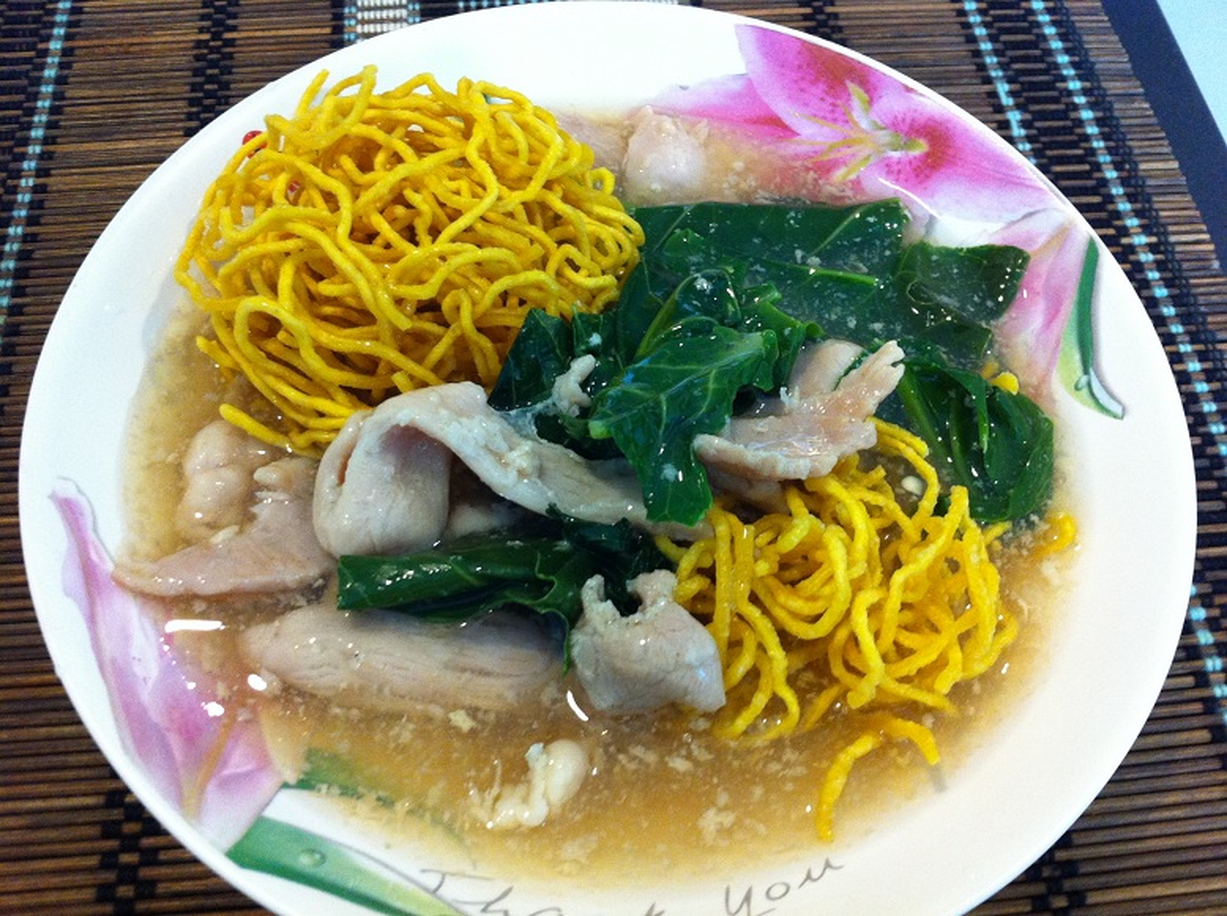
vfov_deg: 40.6
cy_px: 458
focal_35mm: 35
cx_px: 614
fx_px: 1239
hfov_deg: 52.7
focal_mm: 3.85
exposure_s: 1/15
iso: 250
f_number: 2.8
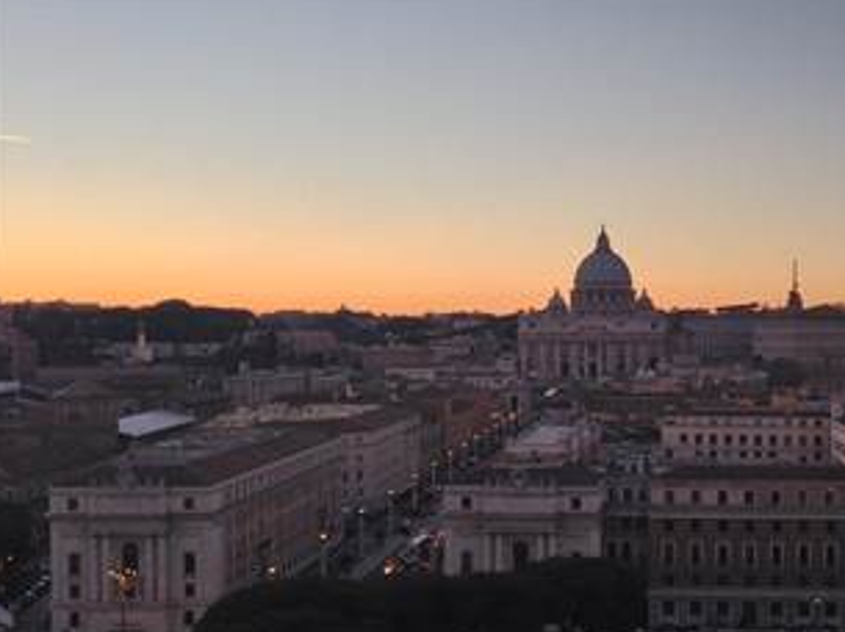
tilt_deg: -5.8
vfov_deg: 27.9
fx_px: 1268
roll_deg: +0.5
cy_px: 391
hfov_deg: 35.9
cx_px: 651
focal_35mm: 52
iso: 50
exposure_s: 1/144
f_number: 2.4
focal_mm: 4.12
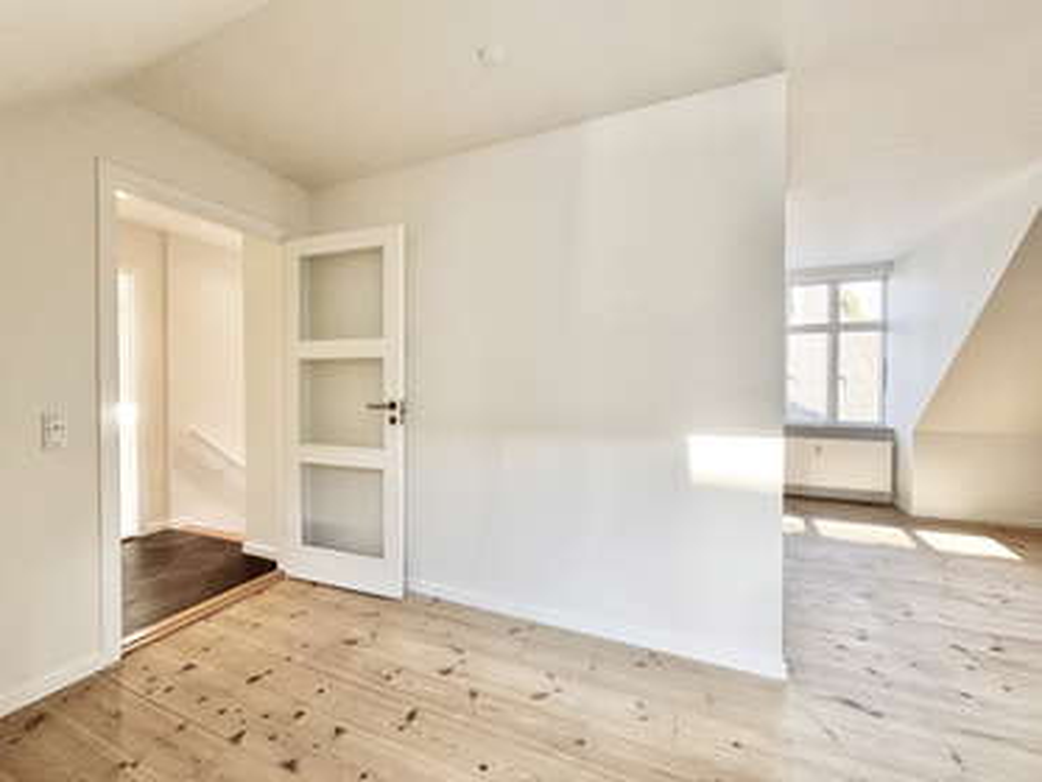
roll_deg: +0.2
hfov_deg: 102.0
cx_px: 521
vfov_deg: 85.7
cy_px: 391
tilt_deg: -1.3
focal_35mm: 14
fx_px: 422
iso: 125
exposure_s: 1/99
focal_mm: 2.22
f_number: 2.2
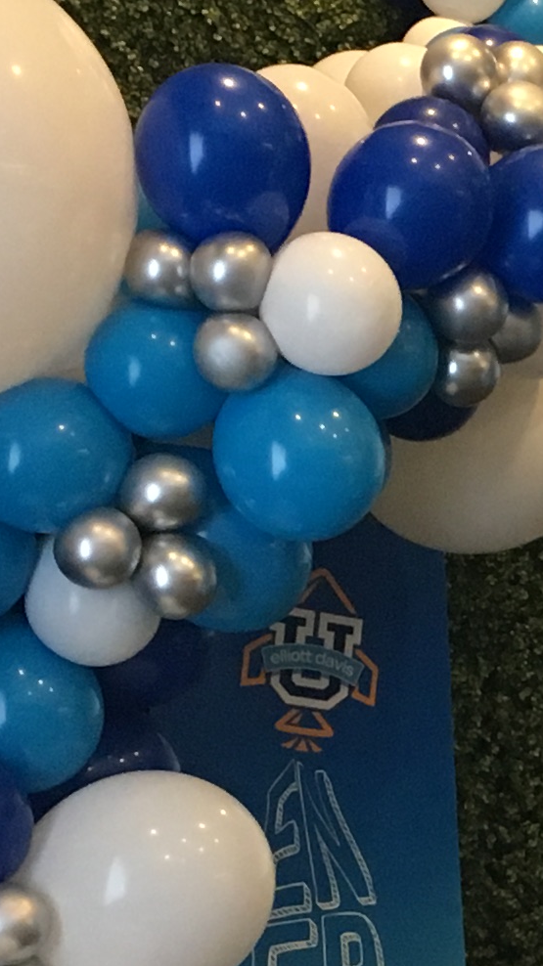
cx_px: 1055
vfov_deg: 16.6
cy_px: 601
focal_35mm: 129
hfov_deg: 8.9
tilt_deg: -3.5
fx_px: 3305
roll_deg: -0.5
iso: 125
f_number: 2.2
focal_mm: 4.15
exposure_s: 1/30
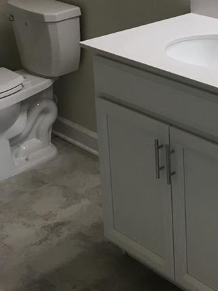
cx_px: 201
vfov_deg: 23.8
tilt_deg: -15.9
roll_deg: +1.1
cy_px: 32
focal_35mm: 80
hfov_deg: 18.1
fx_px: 672
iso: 25
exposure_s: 1/40
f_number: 2.2
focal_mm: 4.15
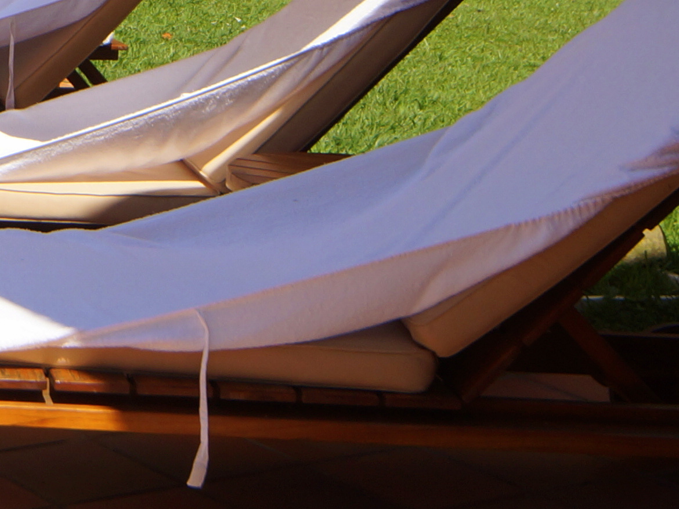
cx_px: -241
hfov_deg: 15.4
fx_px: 2373
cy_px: -107
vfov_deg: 12.0
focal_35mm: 121
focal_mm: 20
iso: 100
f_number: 9
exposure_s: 1/200
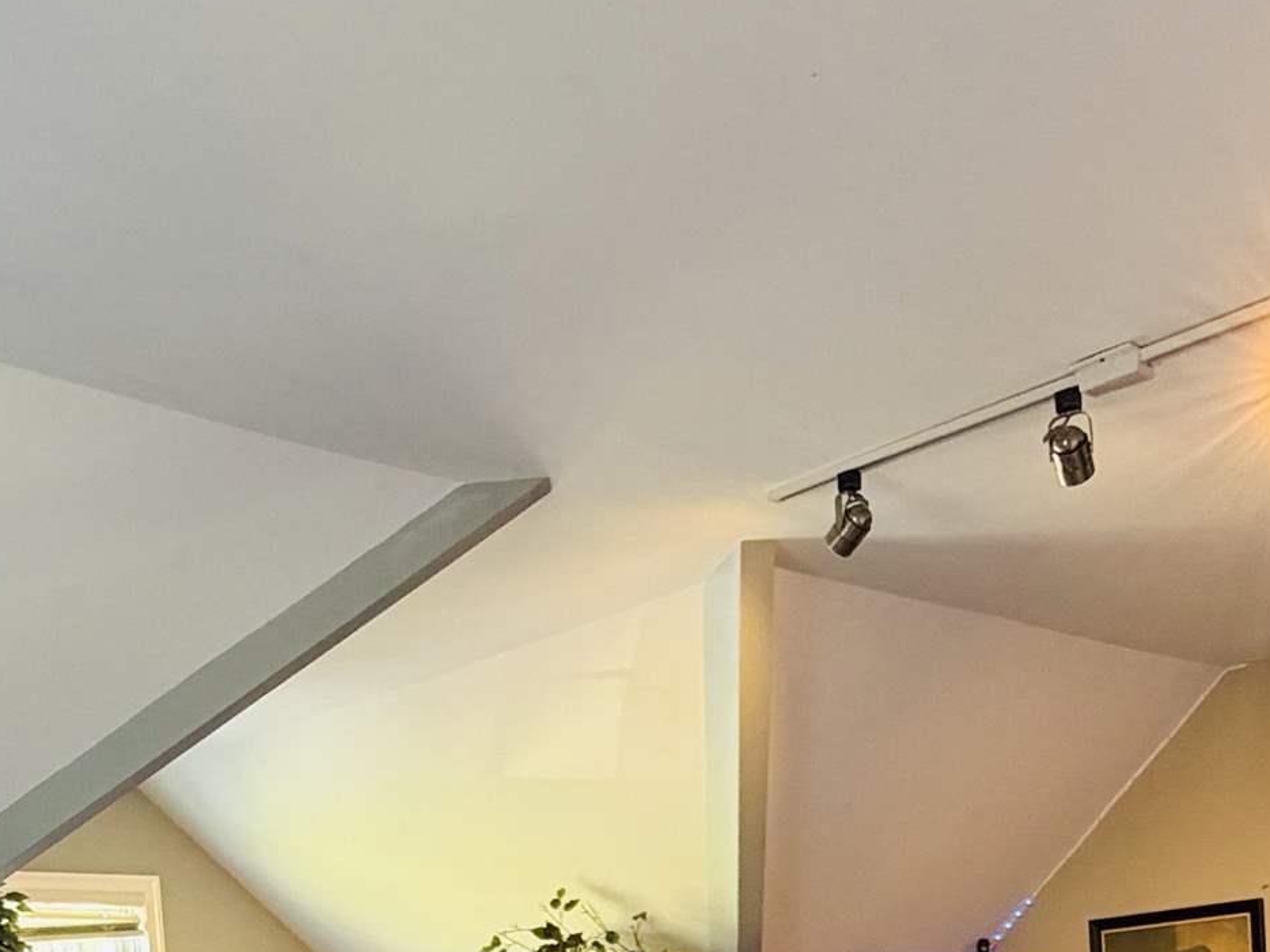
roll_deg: +4.0
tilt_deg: -3.7
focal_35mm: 46
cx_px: 615
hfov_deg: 41.2
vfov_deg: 27.2
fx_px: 1687
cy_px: 1183
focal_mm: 2.22
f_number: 2.2
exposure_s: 1/60
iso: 250
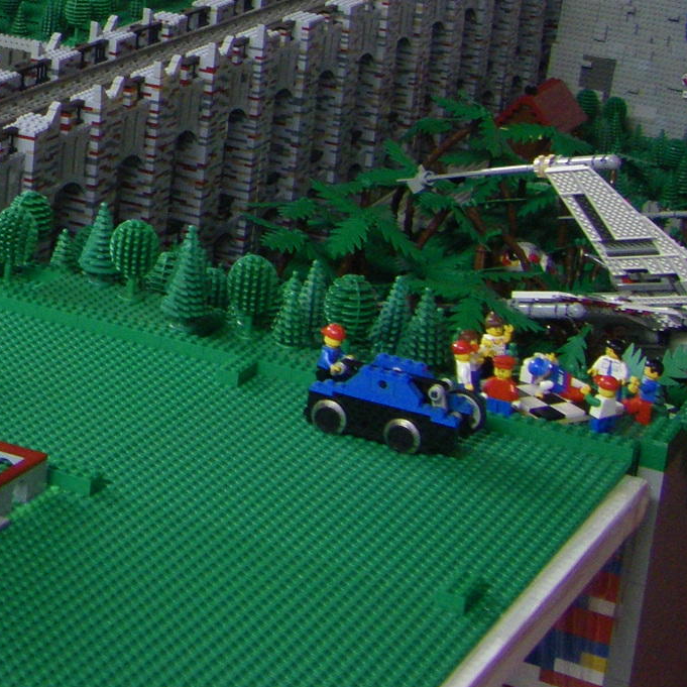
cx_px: -305
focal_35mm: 101
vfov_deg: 16.7
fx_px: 2268
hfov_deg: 16.0
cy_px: -65
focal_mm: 6.3
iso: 250
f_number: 3.5
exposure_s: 1/50
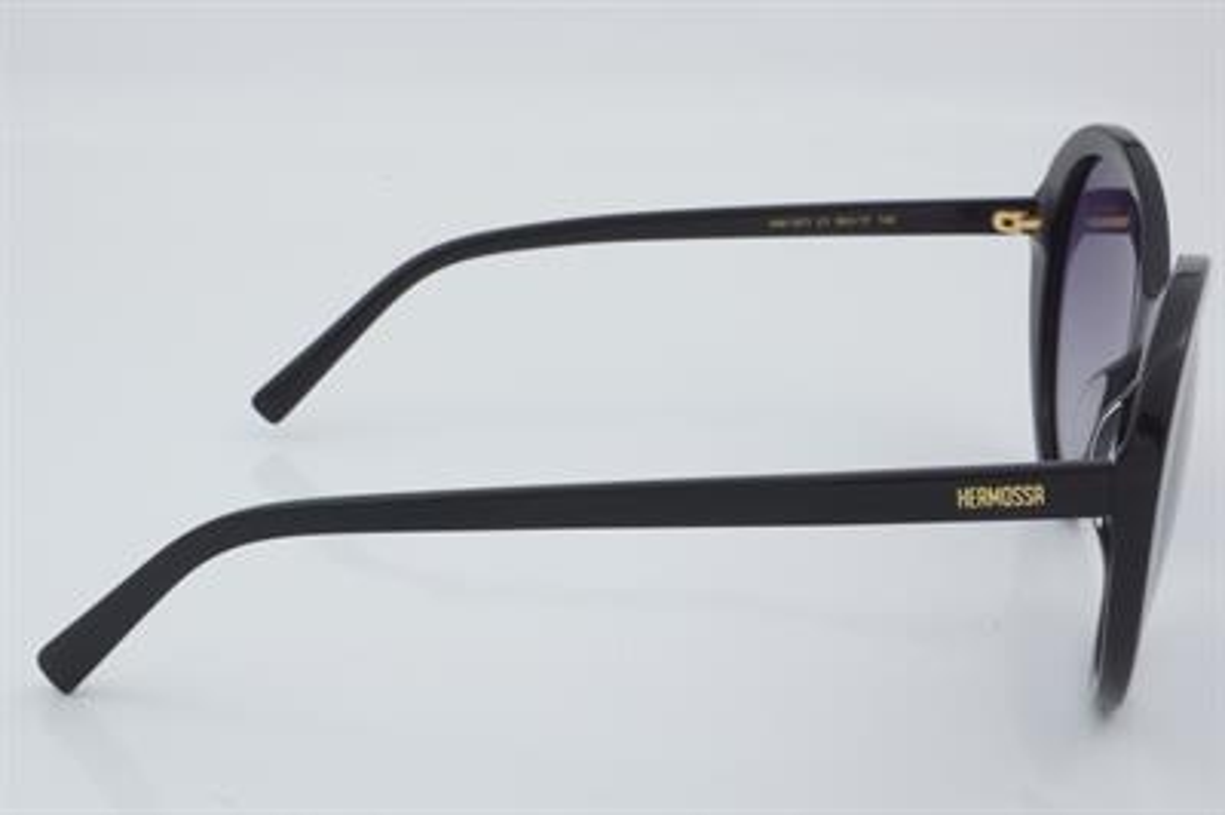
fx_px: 2295
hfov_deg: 29.9
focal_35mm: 68
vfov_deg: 20.1
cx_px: 612
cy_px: 408
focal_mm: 45
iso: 100
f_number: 32
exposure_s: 1/3
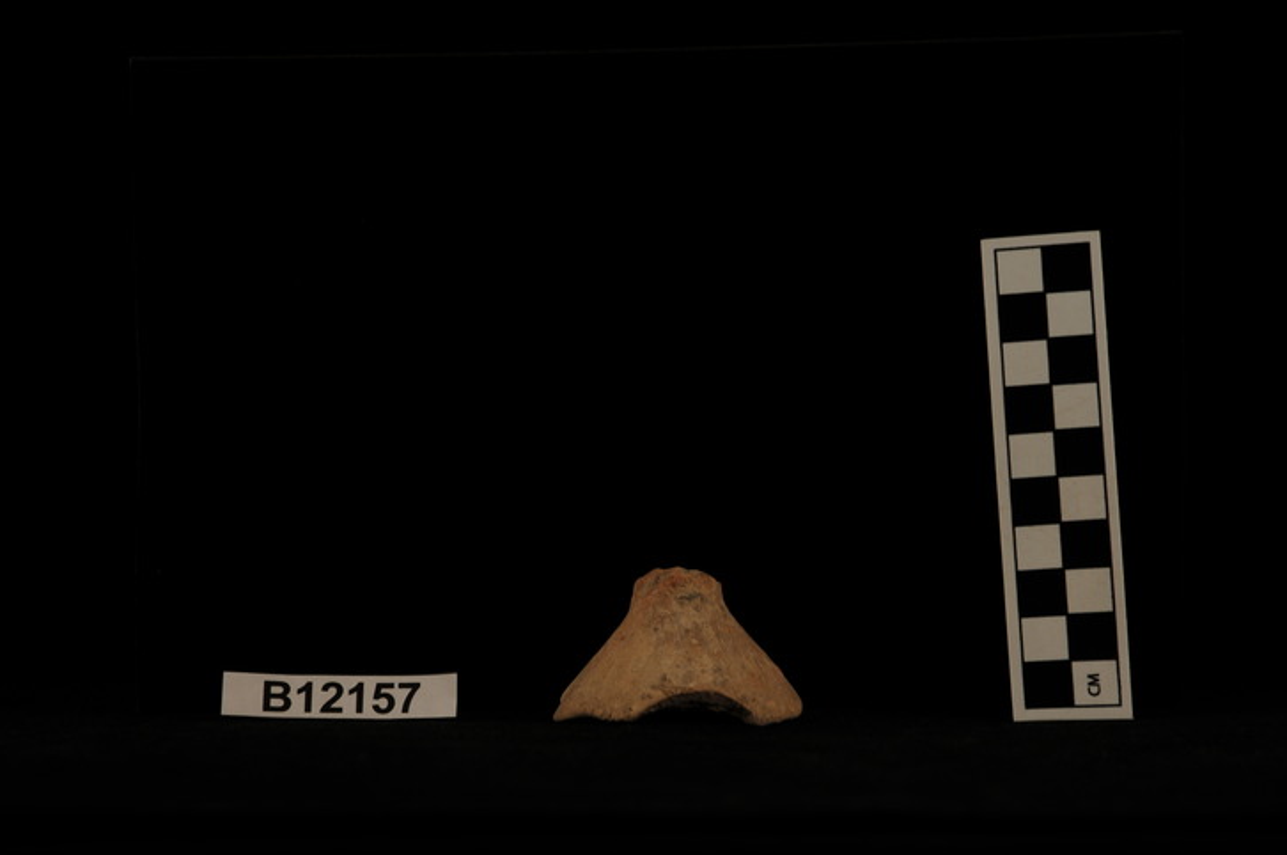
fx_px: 5018
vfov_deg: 9.7
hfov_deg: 14.6
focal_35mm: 141
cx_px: 603
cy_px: 444
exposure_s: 1/125
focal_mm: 85
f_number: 5.6
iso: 200
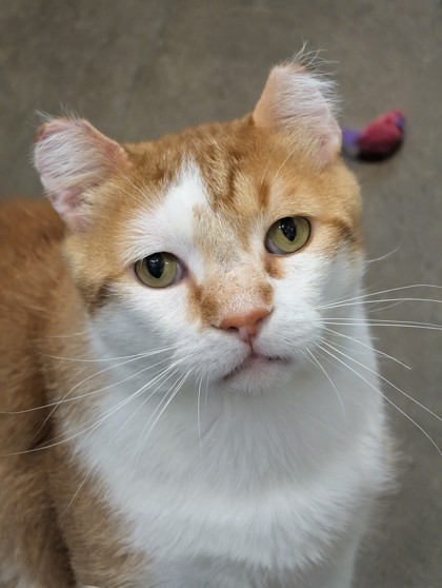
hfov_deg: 13.5
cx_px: 221
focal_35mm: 110
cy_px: 294
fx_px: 1868
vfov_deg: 17.9
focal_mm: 18
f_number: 2.8
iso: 1162
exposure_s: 1/120
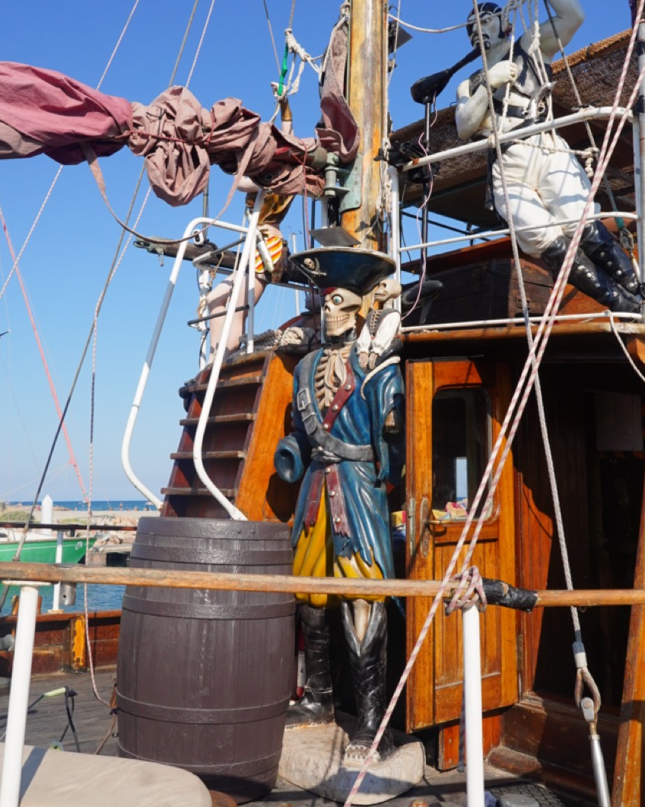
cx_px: 322
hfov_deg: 43.4
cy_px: 357
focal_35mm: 34
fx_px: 811
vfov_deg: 52.7
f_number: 8
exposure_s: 1/2000
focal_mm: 20
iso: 800
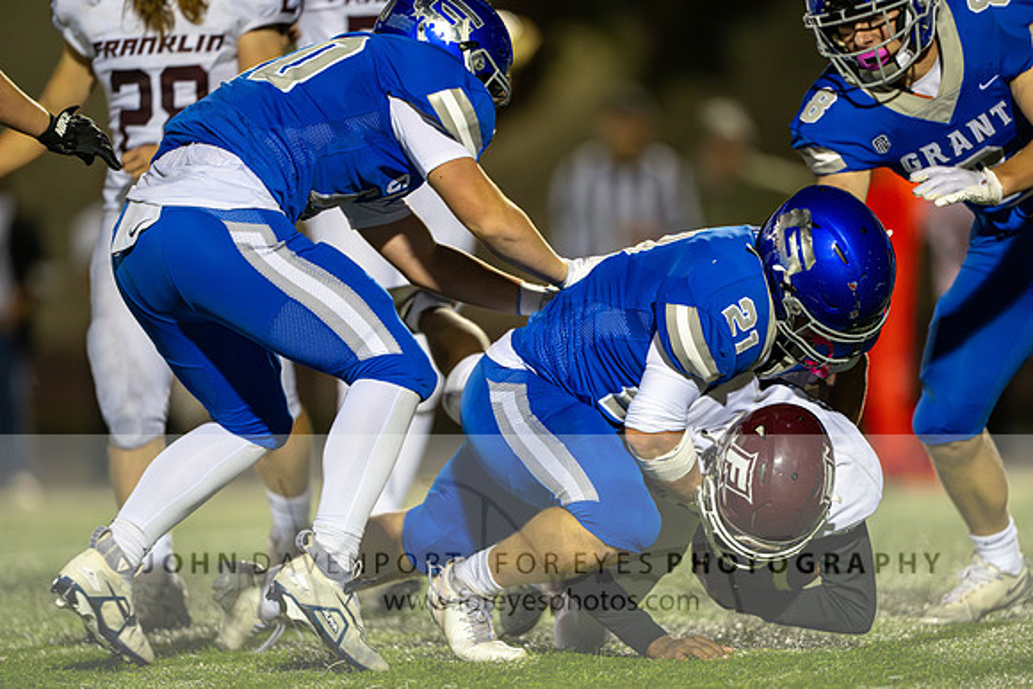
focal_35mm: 400
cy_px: 344
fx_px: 11480
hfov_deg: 5.2
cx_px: 516
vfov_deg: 3.4
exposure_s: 1/1000
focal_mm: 400
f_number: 2.8
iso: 8000
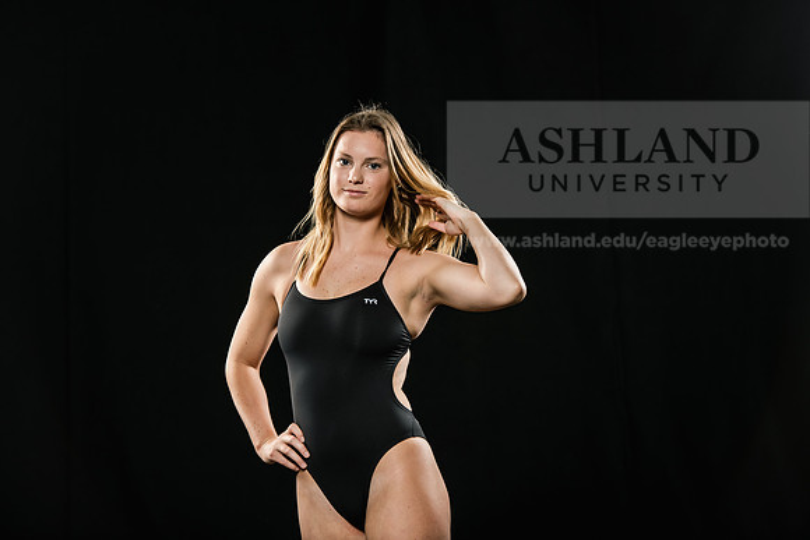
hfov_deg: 16.8
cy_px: 270
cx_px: 405
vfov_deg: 11.2
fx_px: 2746
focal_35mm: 122
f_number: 5.6
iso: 320
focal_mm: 122
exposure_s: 1/250
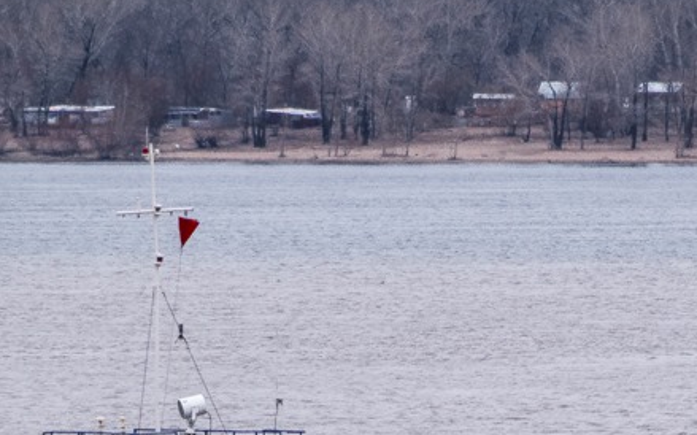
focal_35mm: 905
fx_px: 17184
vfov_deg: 1.4
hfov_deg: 2.3
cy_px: 513
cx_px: 472
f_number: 5.6
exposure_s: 1/320
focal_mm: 200
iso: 125
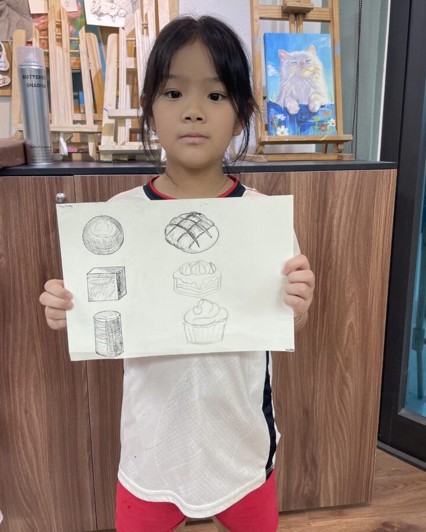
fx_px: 441
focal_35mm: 28
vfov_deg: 62.1
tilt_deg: -11.7
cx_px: 209
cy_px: 242
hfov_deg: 51.5
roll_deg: +0.1
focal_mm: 4.2
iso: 80
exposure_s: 1/100
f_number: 1.6
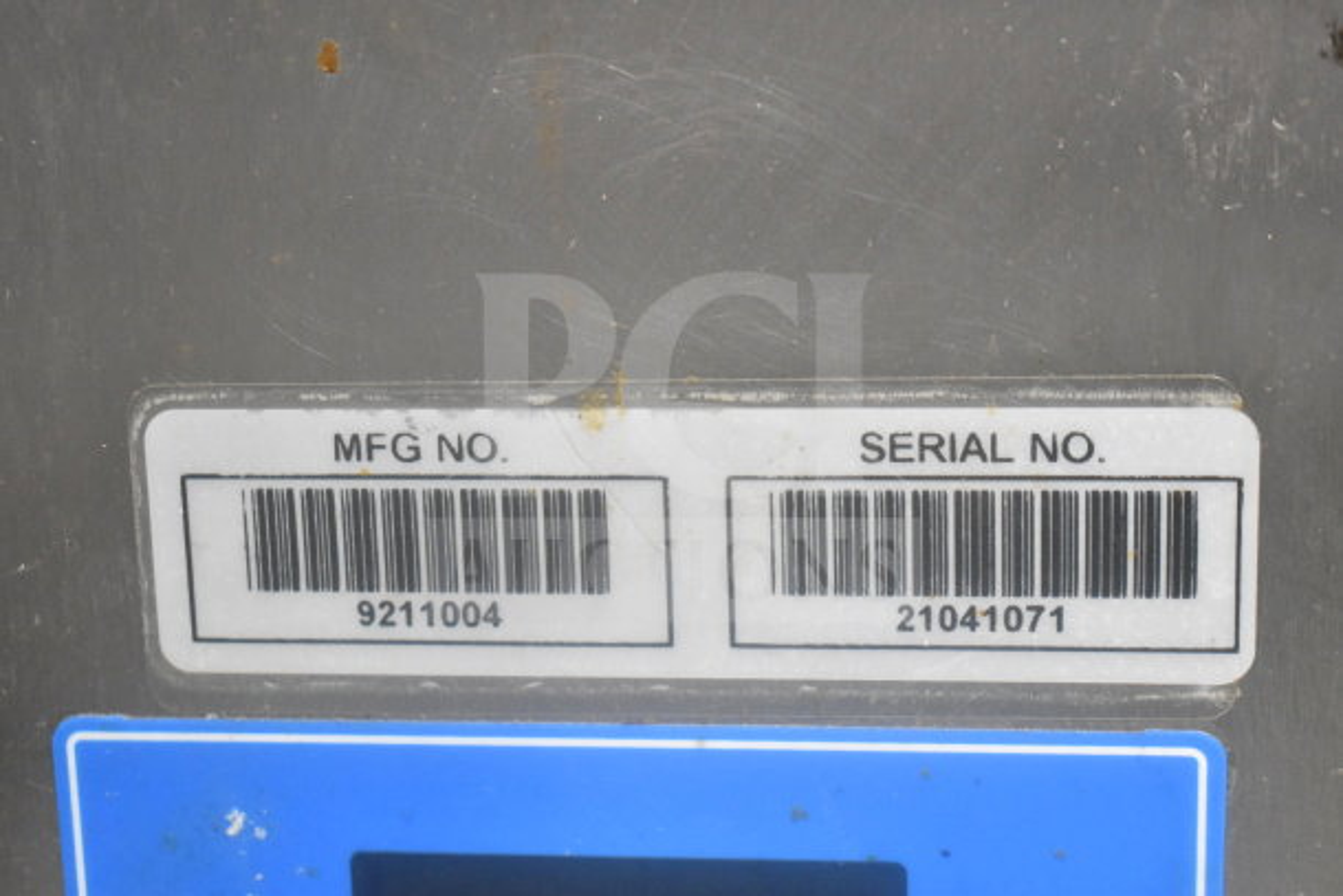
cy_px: 448
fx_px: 2575
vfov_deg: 19.7
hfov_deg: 29.2
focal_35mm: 69
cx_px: 672
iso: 5000
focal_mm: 46
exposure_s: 1/80
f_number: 5.3
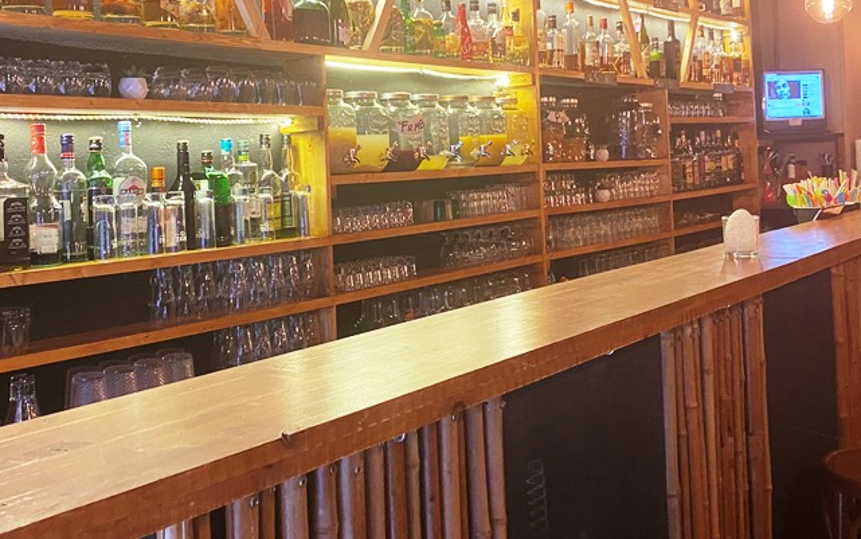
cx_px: 431
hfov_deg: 45.3
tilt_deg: -0.6
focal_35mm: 44
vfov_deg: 28.9
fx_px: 1033
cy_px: 157
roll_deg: +1.3
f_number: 1.8
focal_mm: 4.25
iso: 400
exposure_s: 1/50
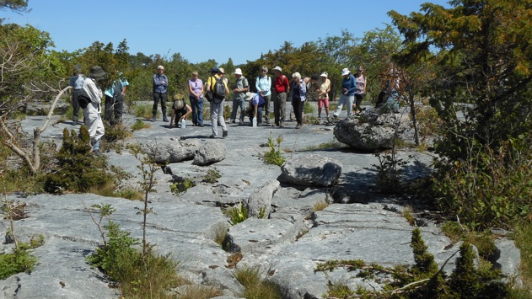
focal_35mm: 42
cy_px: 161
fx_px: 592
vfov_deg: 28.3
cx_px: 268
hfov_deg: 48.4
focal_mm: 6.8
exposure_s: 1/1000
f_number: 3.6
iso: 80
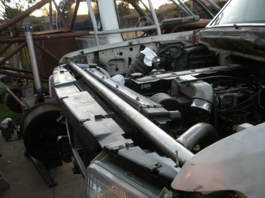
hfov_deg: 52.6
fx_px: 268
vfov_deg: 40.7
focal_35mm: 35
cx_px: 132
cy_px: 99
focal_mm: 6.3
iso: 383
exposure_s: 1/59.5
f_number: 3.5
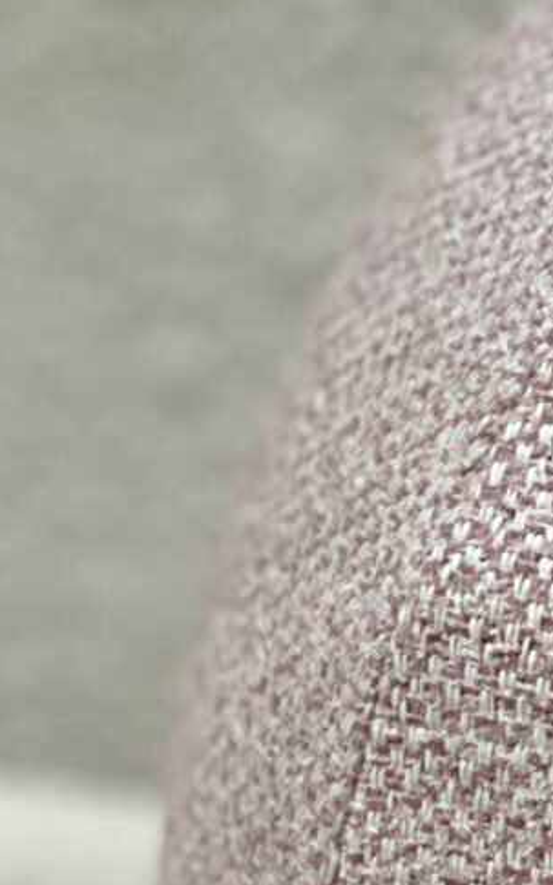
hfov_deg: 4.4
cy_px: 1443
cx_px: 1588
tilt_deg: -23.1
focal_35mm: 291
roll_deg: +2.0
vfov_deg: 7.1
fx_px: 7019
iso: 80
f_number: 2
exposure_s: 1/122
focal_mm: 6
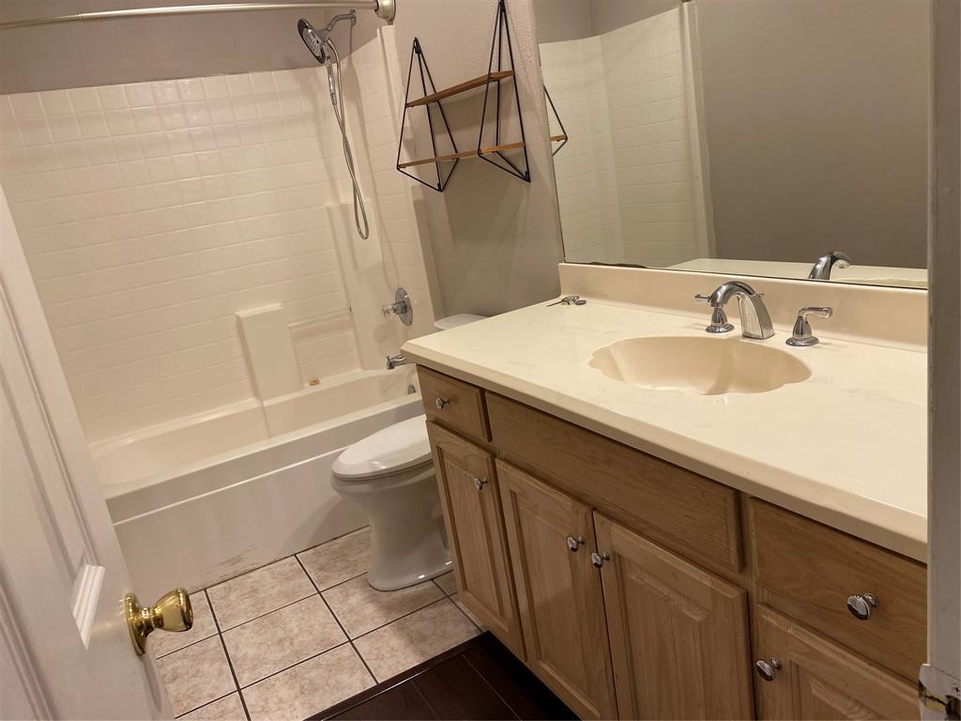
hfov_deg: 67.3
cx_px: 480
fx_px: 722
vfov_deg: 53.1
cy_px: 360
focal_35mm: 26
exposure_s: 1/60
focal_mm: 4.25
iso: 64
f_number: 1.8
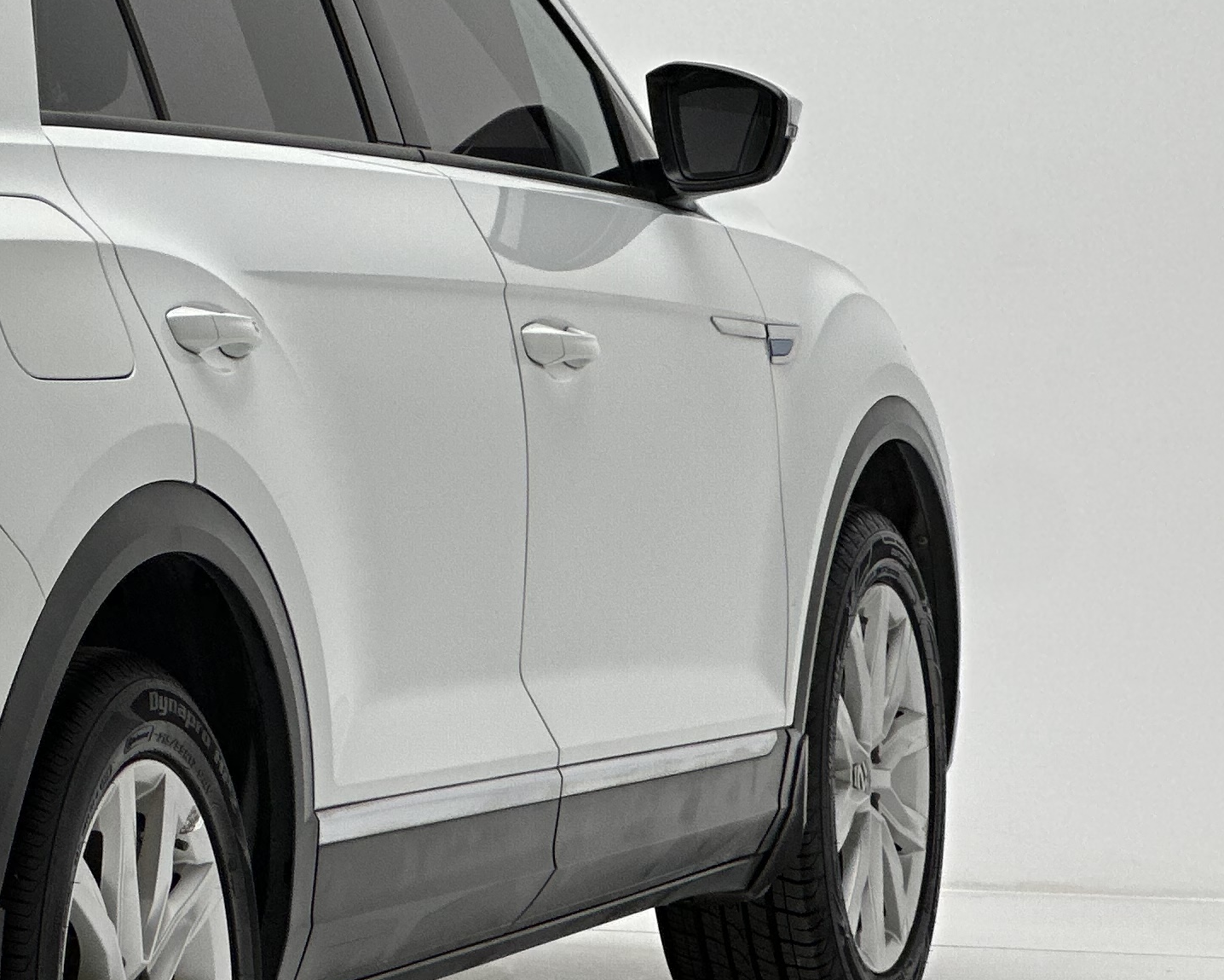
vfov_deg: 7.3
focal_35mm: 211
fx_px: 7644
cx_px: -425
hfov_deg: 9.0
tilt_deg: -0.5
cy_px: 324
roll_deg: +0.4
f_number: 2.8
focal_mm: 9
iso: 40
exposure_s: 1/100
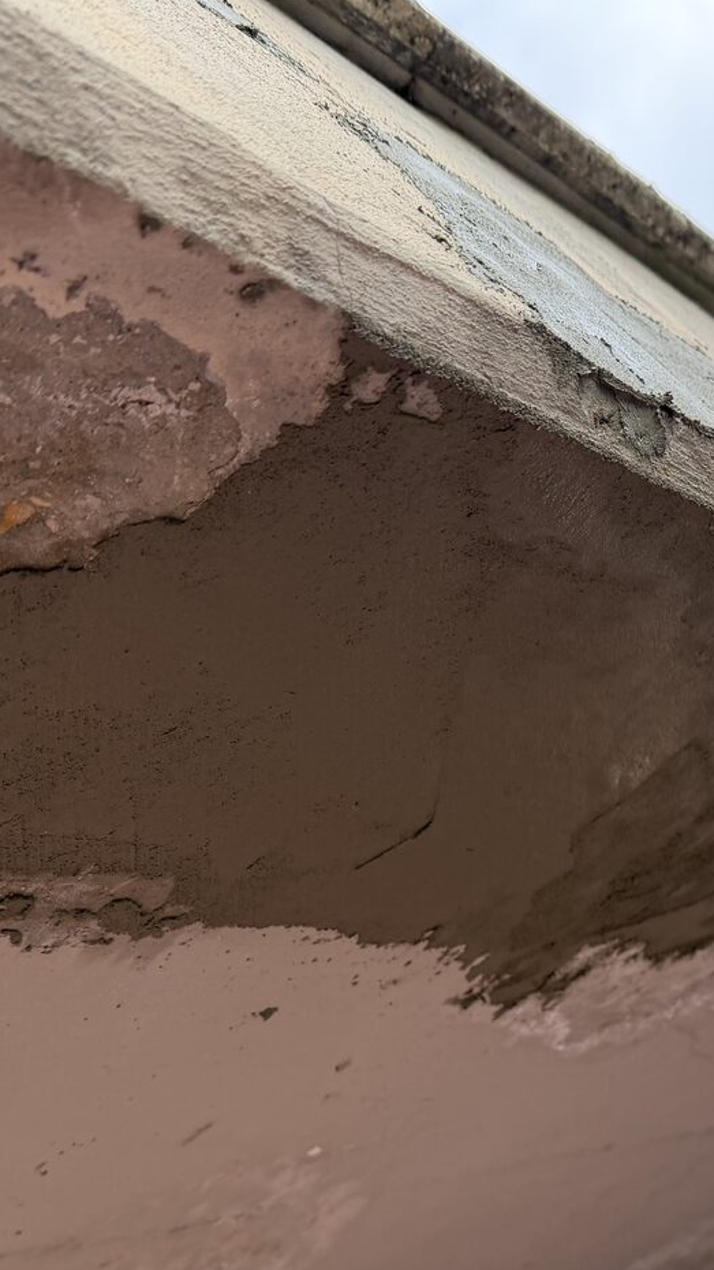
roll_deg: +40.4
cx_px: 501
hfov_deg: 26.3
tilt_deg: +28.5
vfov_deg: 45.1
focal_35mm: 45
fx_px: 1515
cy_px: 791
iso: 100
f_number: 1.78
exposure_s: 1/967
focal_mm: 6.76
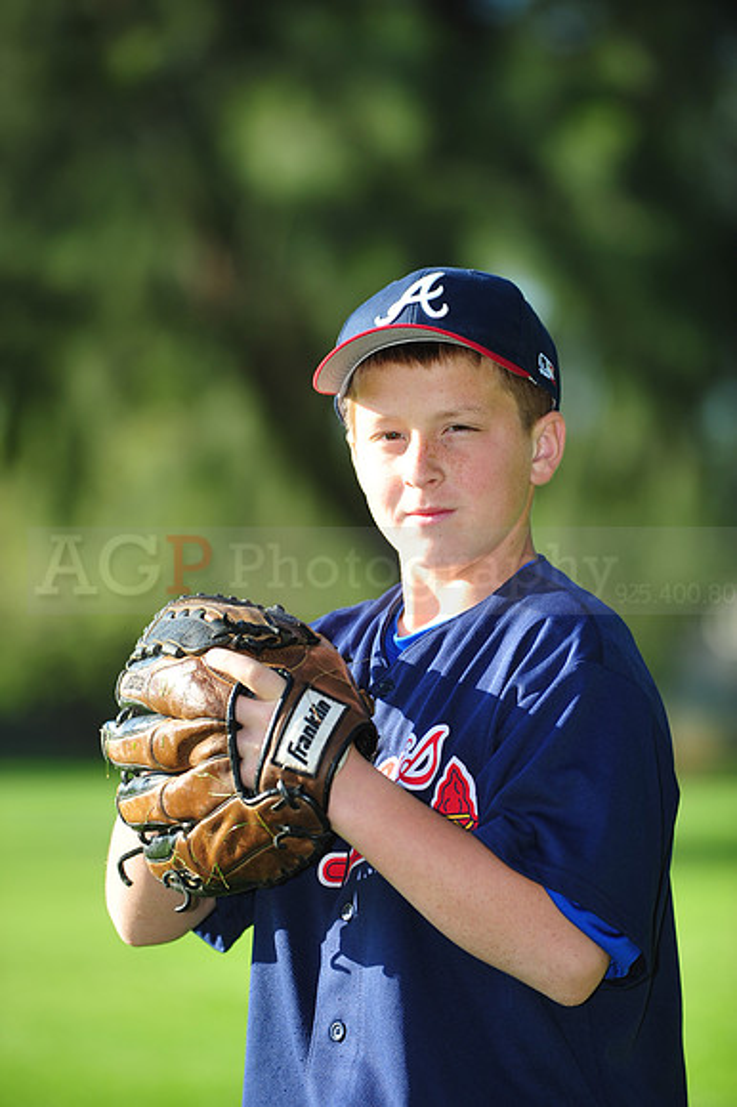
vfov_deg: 10.3
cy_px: 554
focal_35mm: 200
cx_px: 368
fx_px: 6149
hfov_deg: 6.9
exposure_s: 1/500
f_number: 4.5
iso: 200
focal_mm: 200
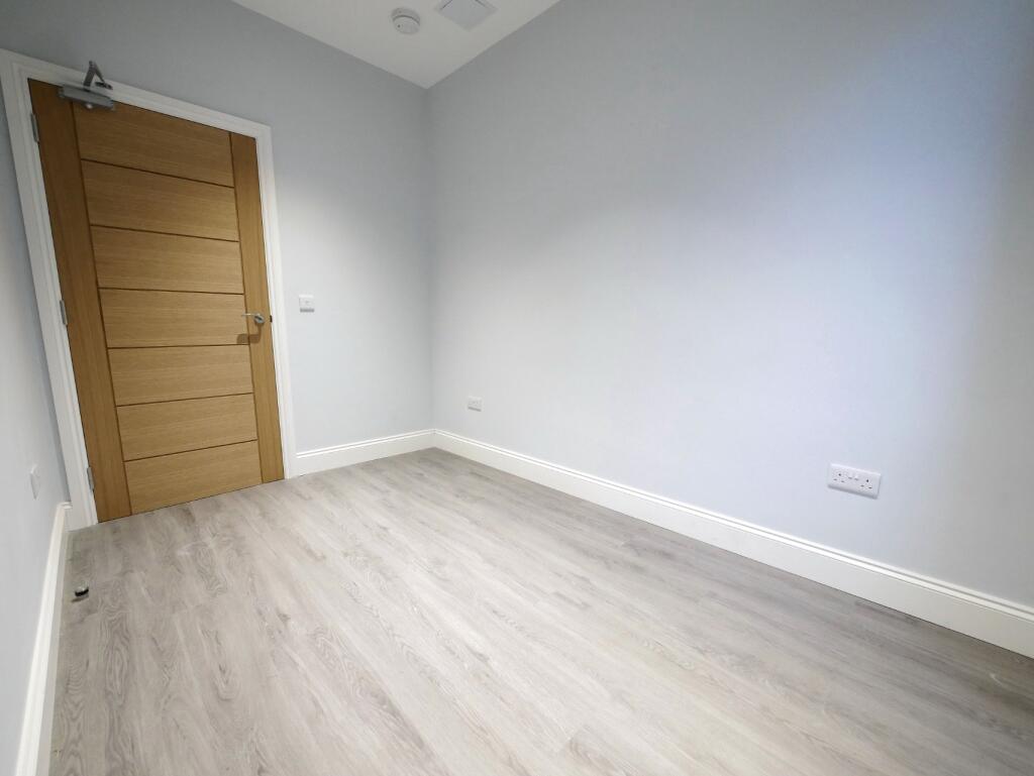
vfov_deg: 85.7
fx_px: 418
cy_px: 388
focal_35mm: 14
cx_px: 517
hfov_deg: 102.0
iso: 3200
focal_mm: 7
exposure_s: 1/40
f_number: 4
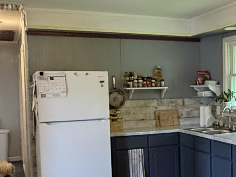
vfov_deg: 26.0
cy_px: 111
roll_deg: +2.1
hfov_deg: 32.6
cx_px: 214
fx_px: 382
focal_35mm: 56
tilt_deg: -1.4
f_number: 2.2
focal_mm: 2.22
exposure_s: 1/60
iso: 640
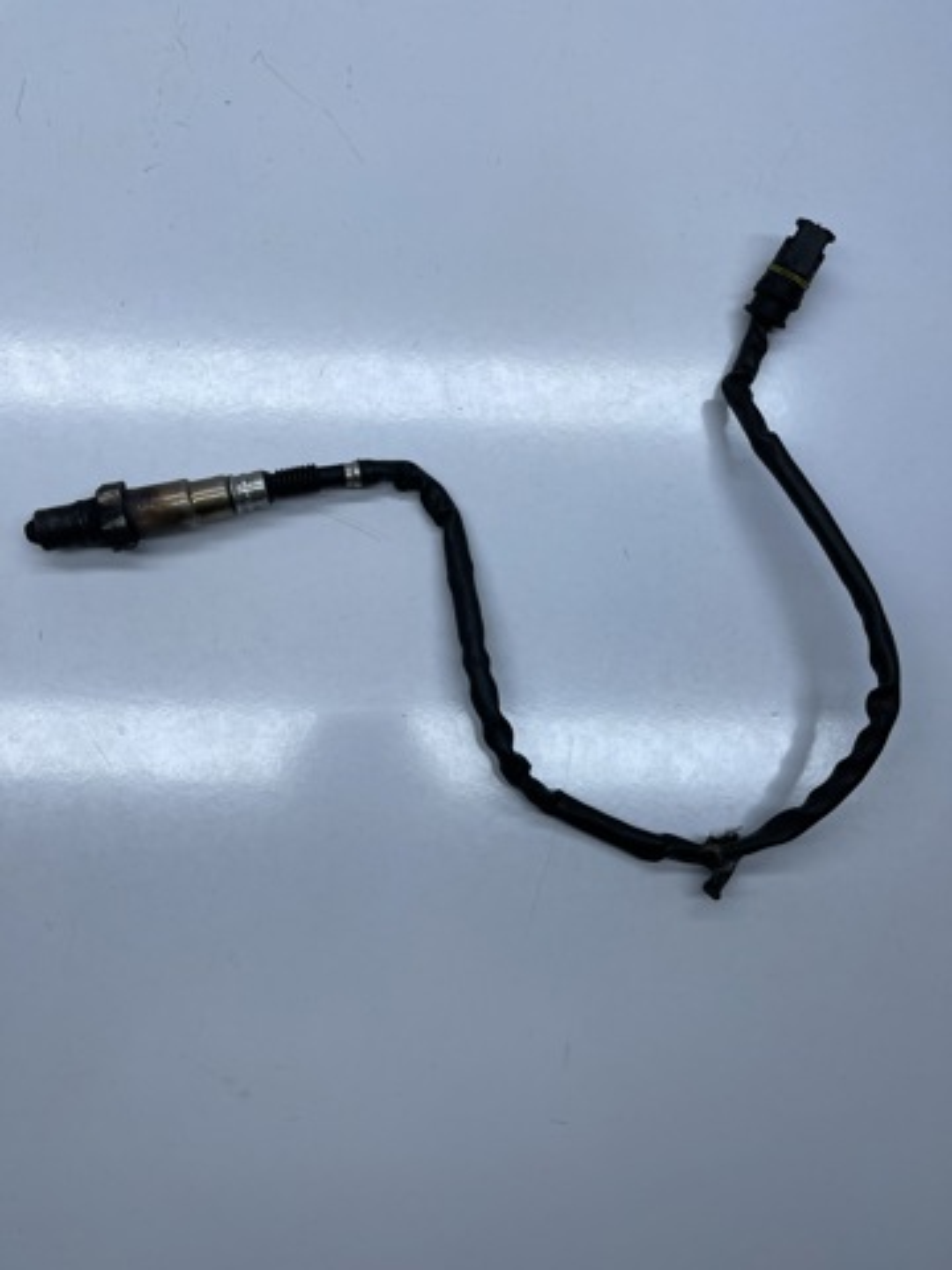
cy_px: 635
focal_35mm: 25
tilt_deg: -83.8
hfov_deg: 54.9
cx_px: 476
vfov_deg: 69.4
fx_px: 917
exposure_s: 1/2203
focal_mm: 5.1
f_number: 1.6
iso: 32
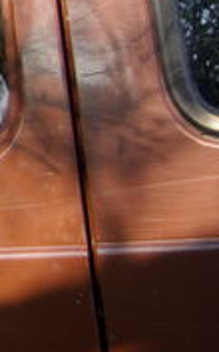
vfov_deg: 15.4
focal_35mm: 133
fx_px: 1275
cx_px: -340
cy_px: 0
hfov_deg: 8.7
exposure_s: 1/320
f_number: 4
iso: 160
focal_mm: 24
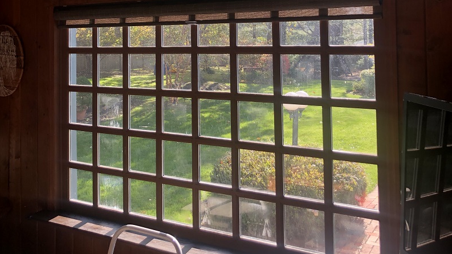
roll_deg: -0.2
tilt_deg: +3.1
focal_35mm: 41
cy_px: 26
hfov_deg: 49.4
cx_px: 225
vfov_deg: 27.9
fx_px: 491
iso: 20
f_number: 1.8
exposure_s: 1/224
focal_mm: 3.99
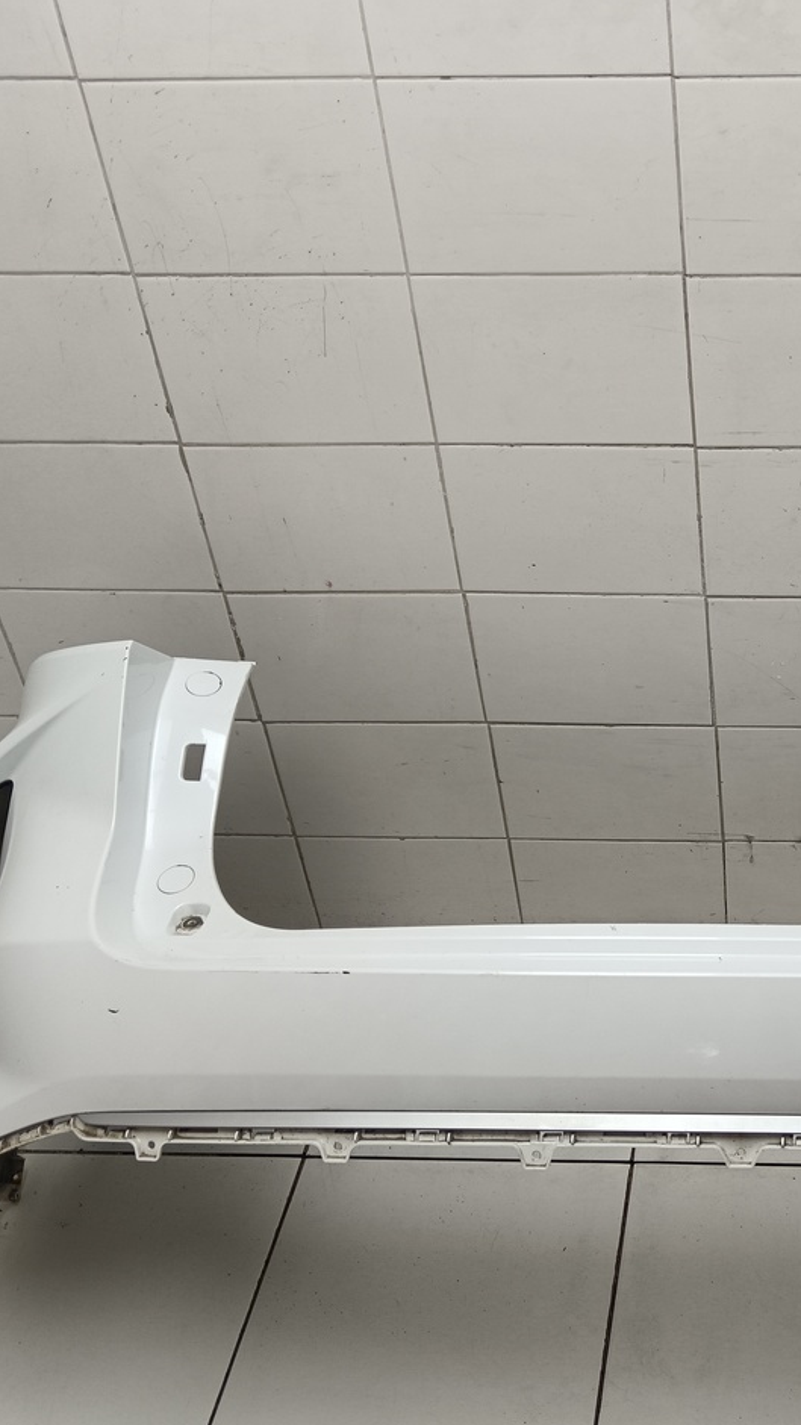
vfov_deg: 50.5
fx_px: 1511
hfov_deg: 28.0
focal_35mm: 40
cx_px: 793
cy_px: 709
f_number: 1.9
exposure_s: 1/100
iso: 226
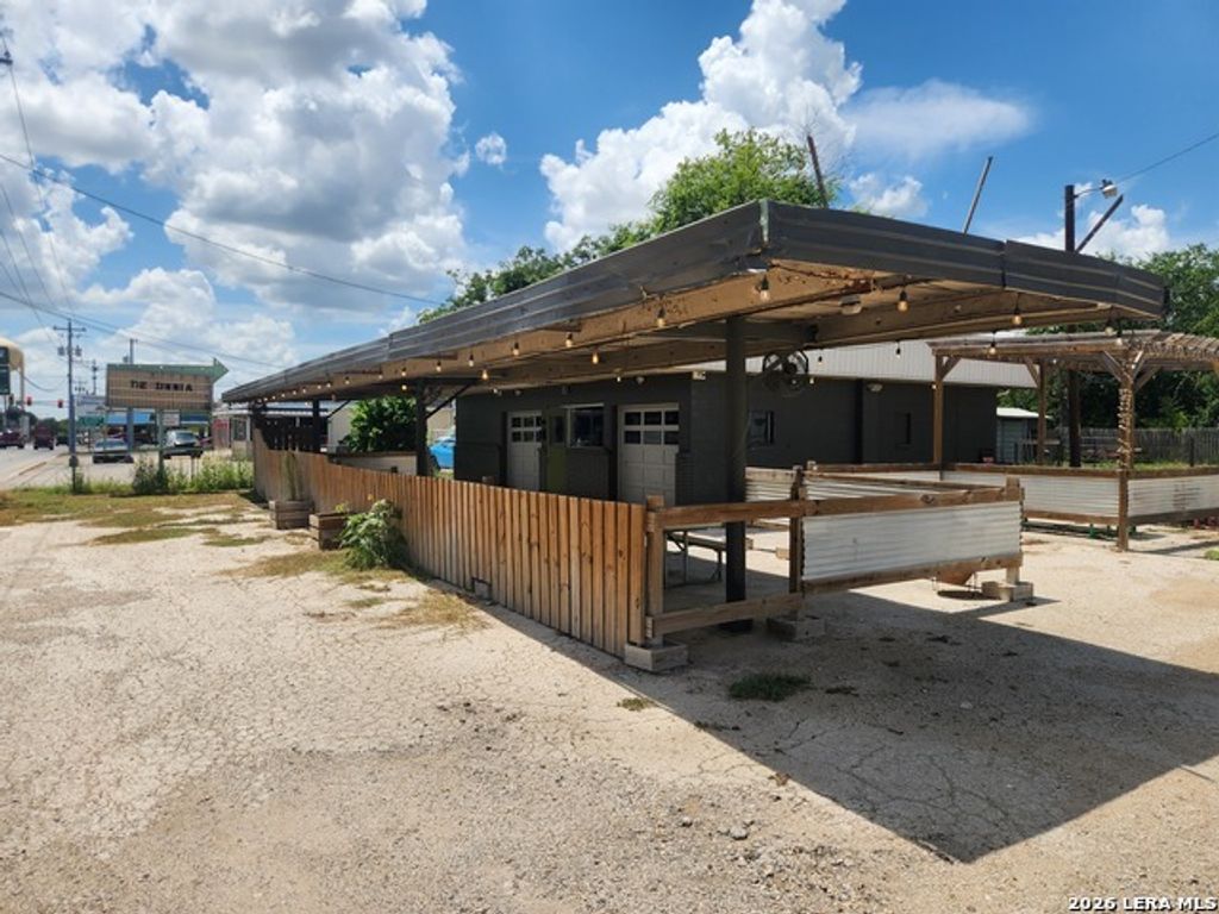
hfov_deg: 73.9
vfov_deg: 58.9
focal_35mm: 23
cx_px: 610
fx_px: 810
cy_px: 457
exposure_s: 1/2346
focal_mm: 5.4
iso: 20
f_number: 1.8
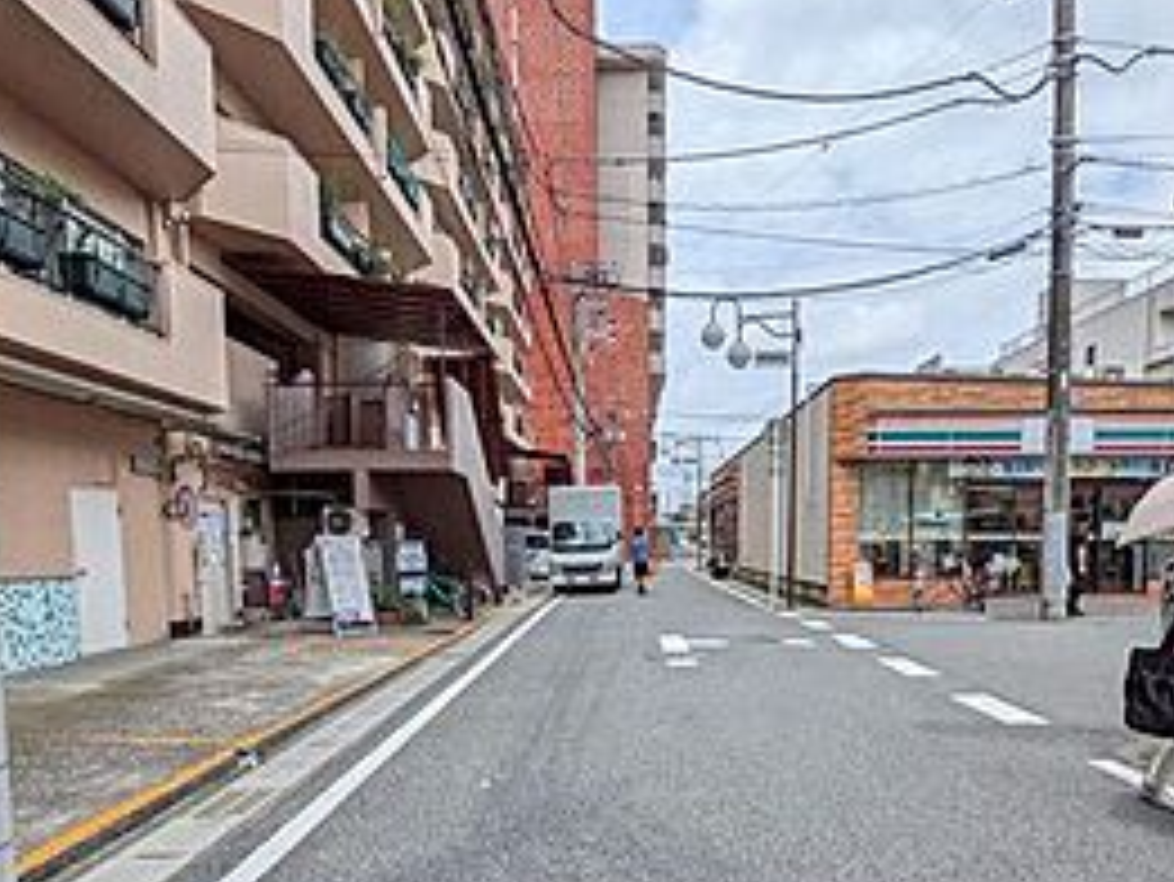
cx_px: 621
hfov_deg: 71.5
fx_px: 814
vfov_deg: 55.1
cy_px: 621
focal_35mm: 24
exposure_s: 1/3559
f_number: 2.2
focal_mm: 1.83
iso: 51
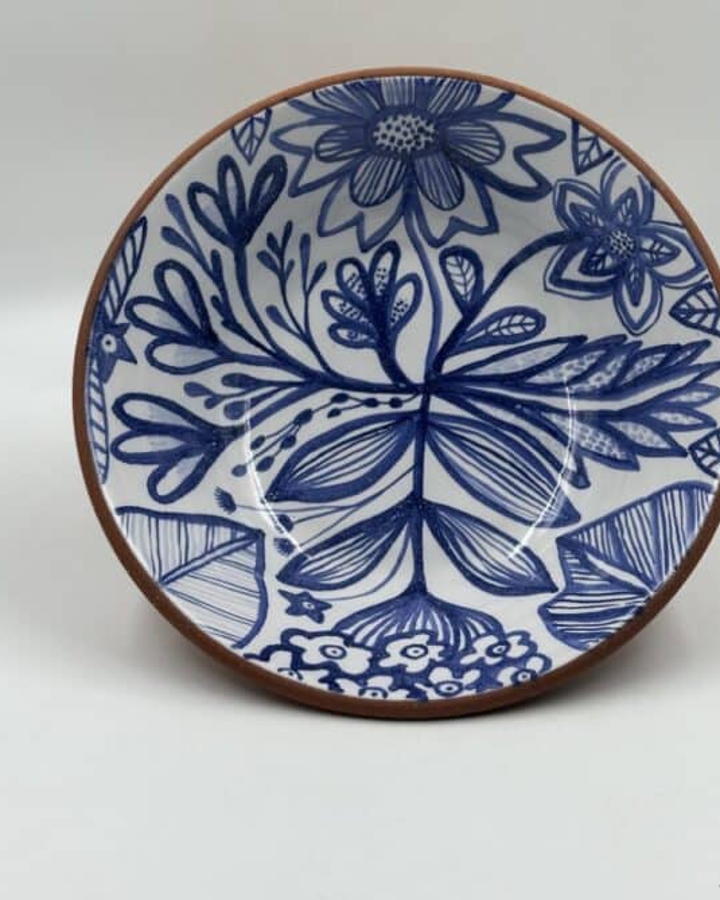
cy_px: 366
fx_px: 1492
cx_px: 401
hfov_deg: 27.1
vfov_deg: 33.5
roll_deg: -1.6
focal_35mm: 56
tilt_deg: -24.7
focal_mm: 6.86
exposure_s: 1/393
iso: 64
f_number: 1.78
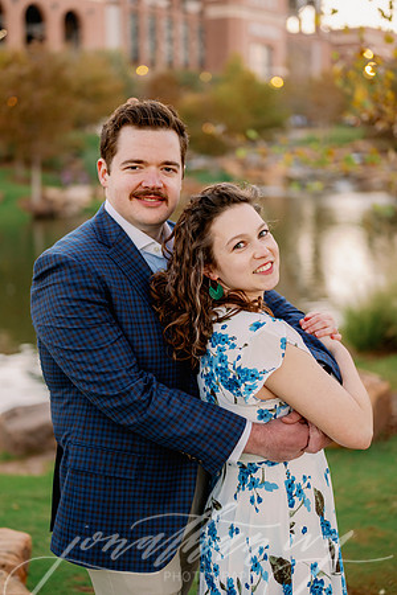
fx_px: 827
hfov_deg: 27.0
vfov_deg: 39.6
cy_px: 298
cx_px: 198
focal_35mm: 50
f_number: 2
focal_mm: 50
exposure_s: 1/500
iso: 640
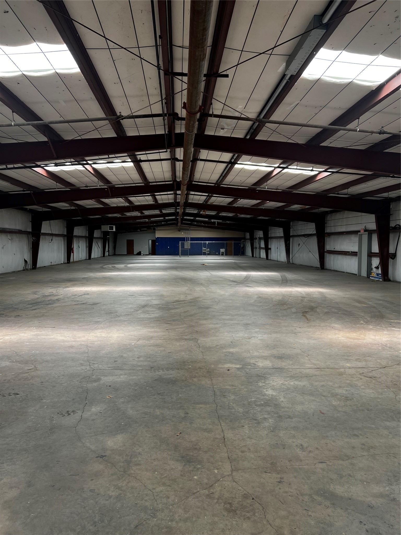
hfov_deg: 53.1
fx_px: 402
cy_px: 268
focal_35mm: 26
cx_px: 200
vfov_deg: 67.3
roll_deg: -0.4
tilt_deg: -2.9
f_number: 1.5
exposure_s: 1/121
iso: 64
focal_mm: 5.7
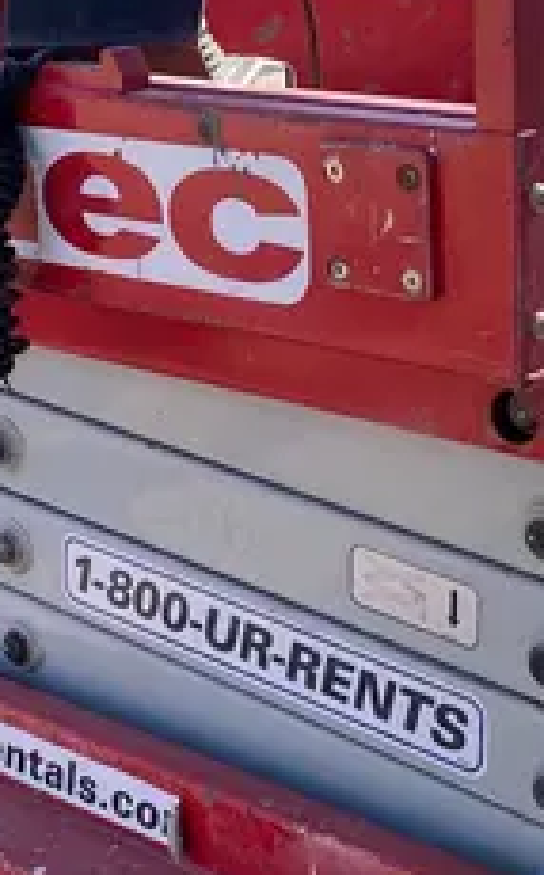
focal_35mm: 88
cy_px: 310
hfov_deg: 14.8
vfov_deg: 23.5
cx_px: 224
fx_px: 2095
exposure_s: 1/1034
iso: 32
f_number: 1.8
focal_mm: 4.25
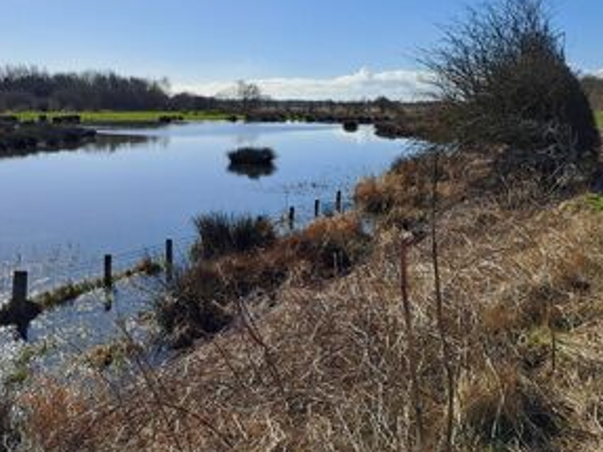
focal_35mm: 39
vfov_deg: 36.7
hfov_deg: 46.1
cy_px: 192
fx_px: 679
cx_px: 146
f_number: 1.8
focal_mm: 4.65
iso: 32
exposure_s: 1/3145
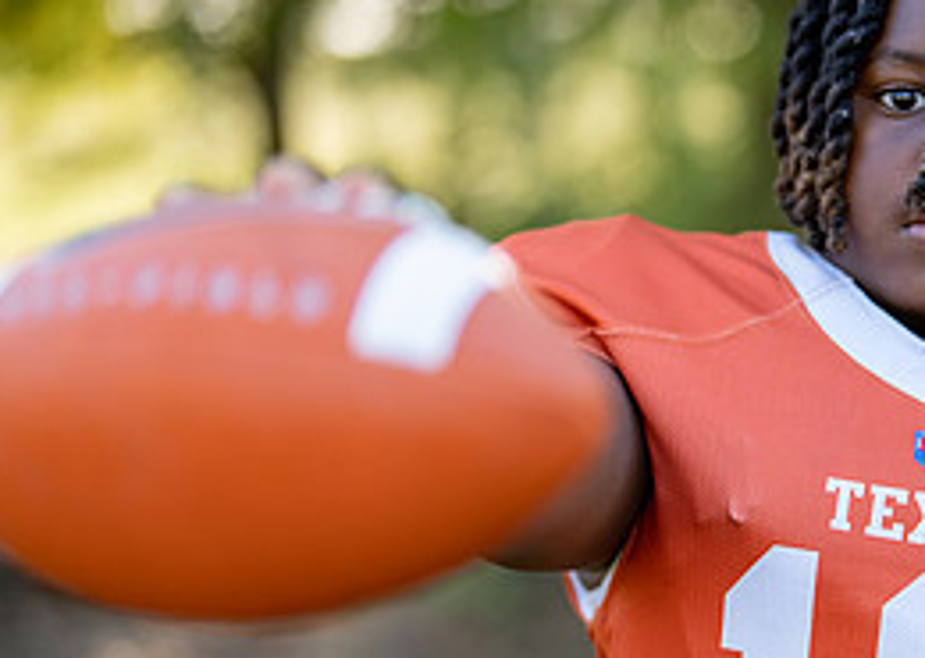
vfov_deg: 12.2
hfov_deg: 16.7
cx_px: 950
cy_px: 445
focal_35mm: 117
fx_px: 3070
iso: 100
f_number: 1.2
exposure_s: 1/800
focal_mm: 50
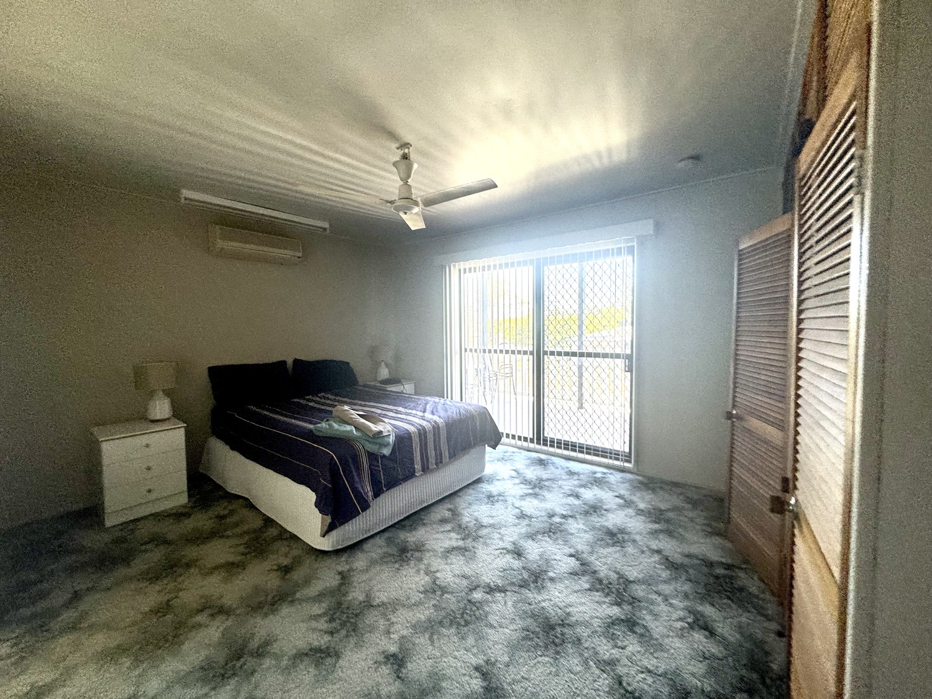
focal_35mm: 14
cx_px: 466
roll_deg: +0.6
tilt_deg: -2.3
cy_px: 350
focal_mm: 2.22
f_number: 2.2
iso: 160
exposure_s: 1/99
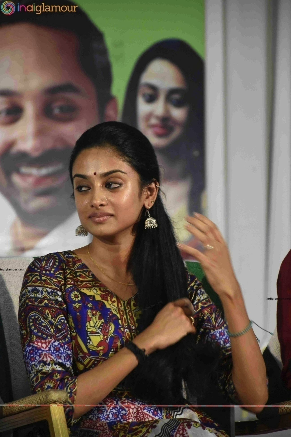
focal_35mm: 210
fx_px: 2546
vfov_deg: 9.8
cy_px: 218
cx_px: 146
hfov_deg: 6.5
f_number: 5.6
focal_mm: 140
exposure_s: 1/100
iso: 2500
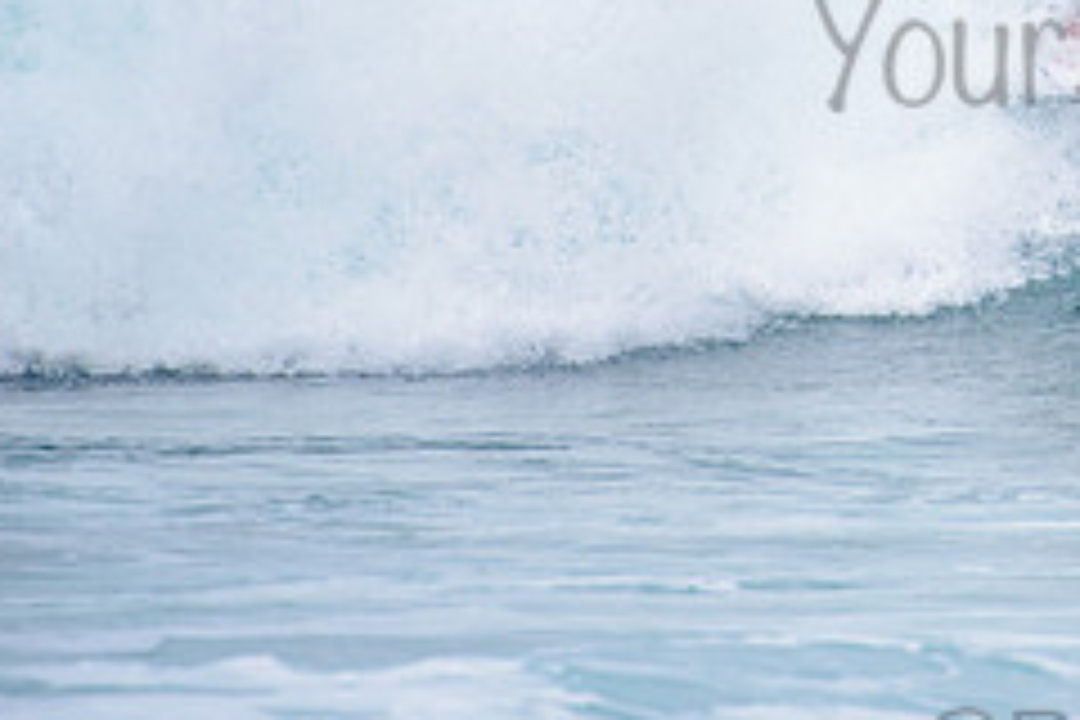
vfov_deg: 1.1
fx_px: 36177
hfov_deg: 1.7
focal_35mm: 1206
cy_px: 2
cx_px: 1274
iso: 280
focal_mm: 500
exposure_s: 1/2000
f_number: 5.6
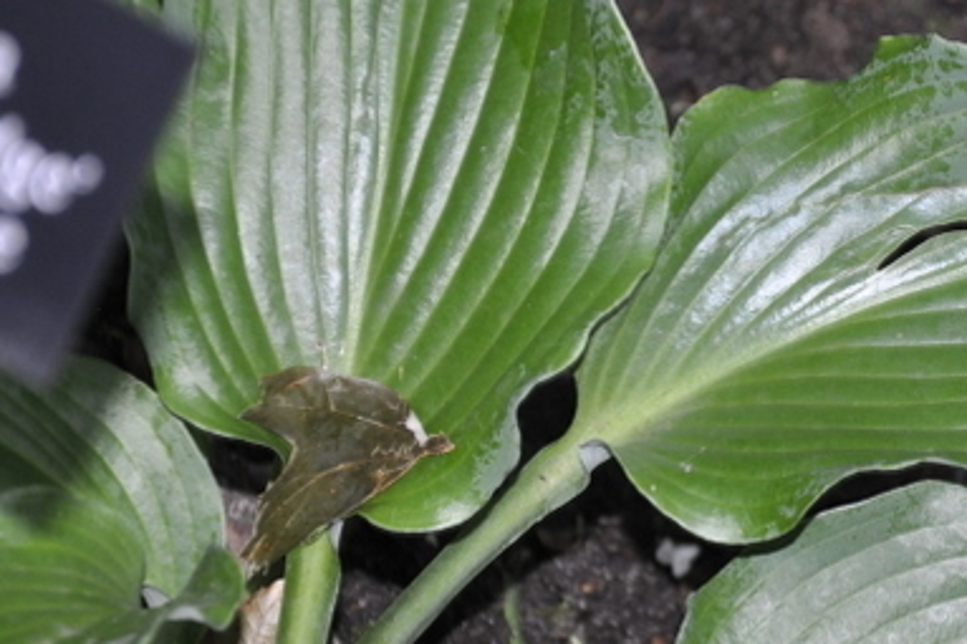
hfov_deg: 7.3
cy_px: 311
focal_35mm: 282
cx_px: 929
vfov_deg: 4.9
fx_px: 7571
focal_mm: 90
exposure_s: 1/60
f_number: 5.6
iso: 800
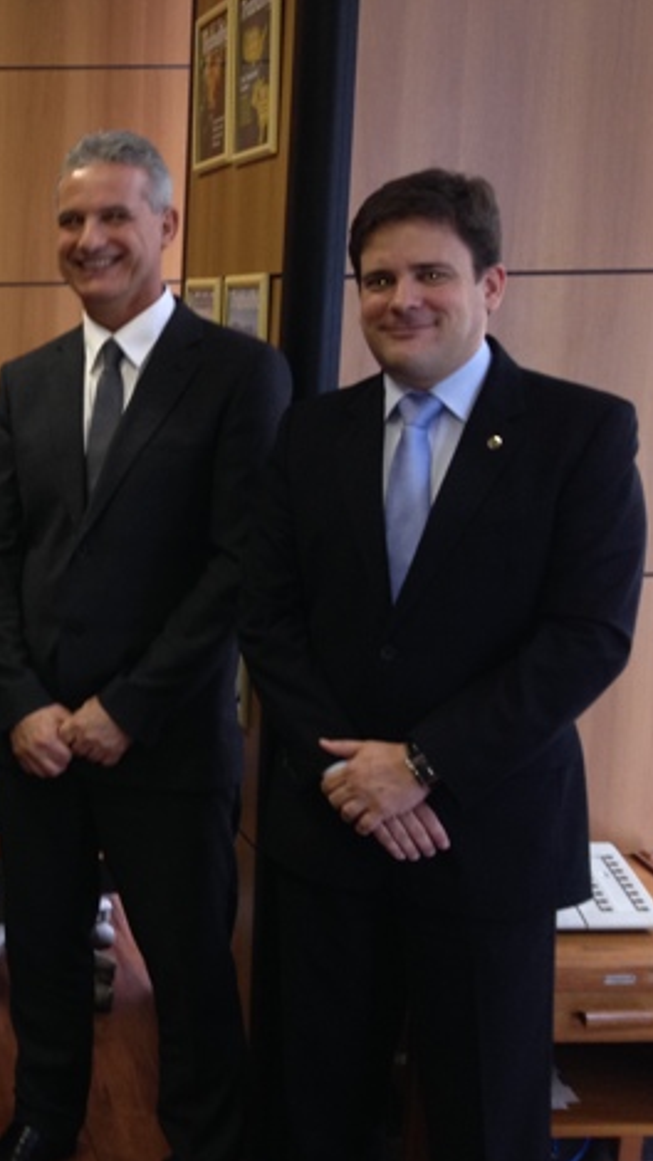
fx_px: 1600
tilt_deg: -11.3
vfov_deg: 39.9
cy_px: 589
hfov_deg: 21.4
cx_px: -129
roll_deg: -0.7
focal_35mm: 52
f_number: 2.4
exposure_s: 1/20
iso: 100
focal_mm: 4.28
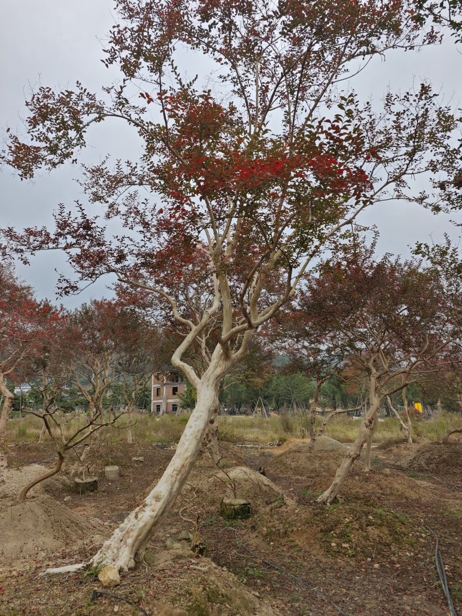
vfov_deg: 73.9
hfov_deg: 58.9
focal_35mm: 23
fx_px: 409
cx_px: 231
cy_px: 308
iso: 50
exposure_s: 1/2056
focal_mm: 6.55
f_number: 1.6
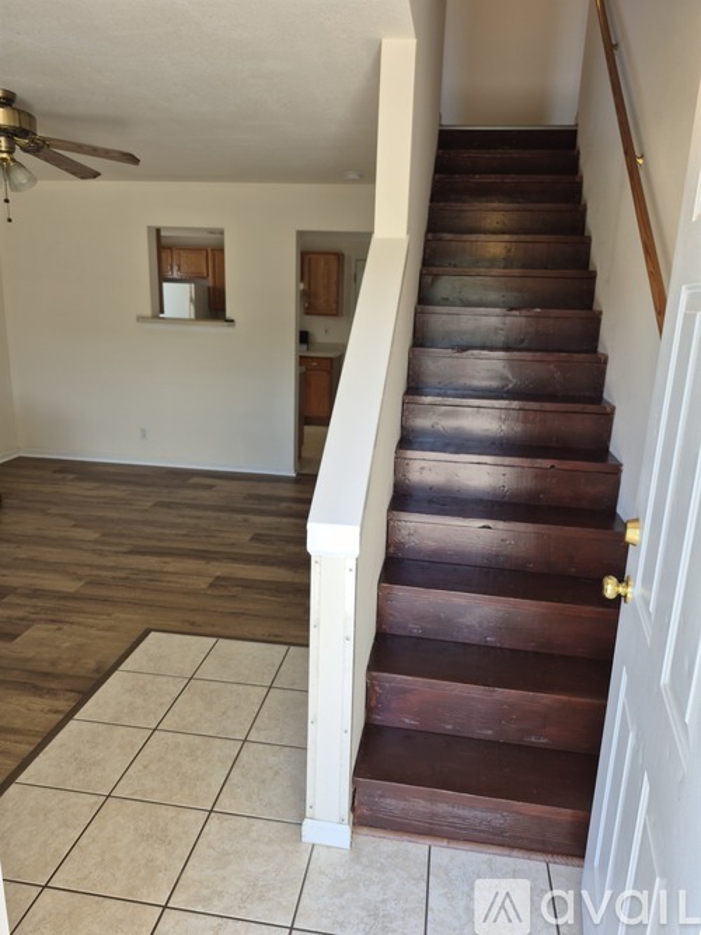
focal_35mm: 23
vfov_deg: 73.9
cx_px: 350
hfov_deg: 58.9
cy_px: 468
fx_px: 621
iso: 32
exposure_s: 1/120
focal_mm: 5.4
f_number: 1.8
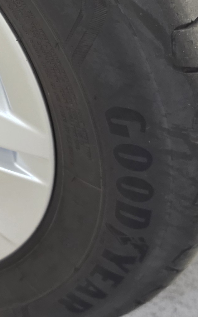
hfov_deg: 12.6
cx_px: -142
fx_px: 829
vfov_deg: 20.7
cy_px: -23
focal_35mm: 96
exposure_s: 1/100
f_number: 1.4
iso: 400
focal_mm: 6.5
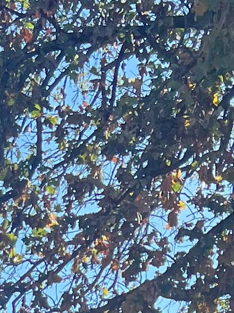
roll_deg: +4.2
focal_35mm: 163
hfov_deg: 9.0
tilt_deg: +0.6
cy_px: 850
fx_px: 1470
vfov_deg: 10.0
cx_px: -71
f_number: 1.5
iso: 50
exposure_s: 1/1669
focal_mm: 5.7
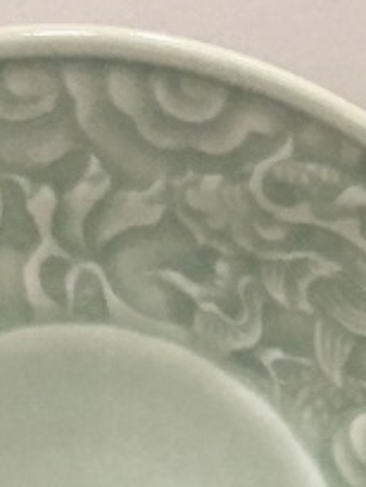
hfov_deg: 8.7
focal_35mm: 170
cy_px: 359
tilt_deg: -14.7
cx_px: 164
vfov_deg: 11.6
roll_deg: +0.8
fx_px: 2394
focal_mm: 4.15
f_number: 2.2
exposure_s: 1/33
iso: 64
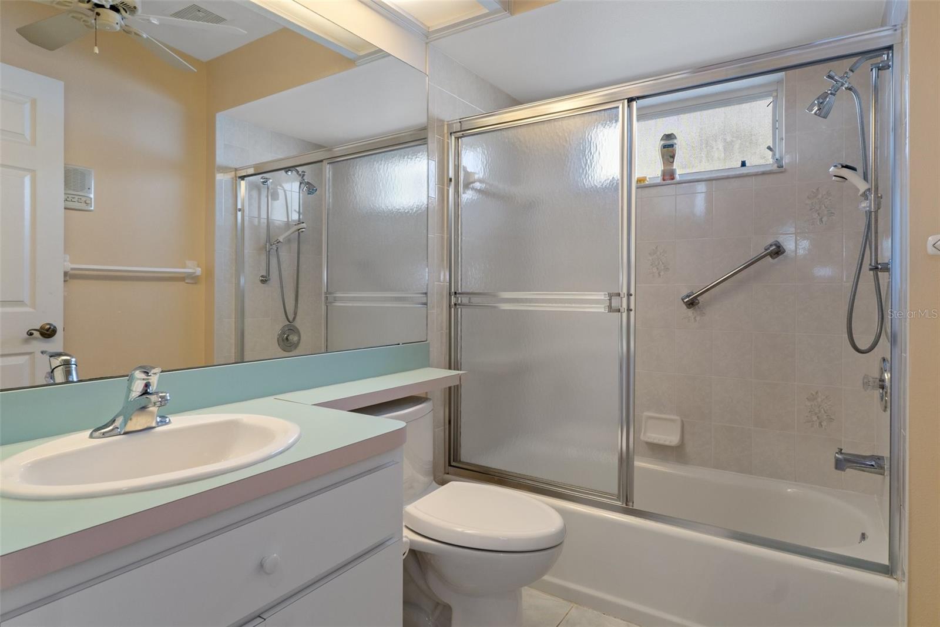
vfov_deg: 63.2
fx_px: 509
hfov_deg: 85.4
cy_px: 314
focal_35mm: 20
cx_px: 470
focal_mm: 13
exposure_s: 1/8
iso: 320
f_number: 8
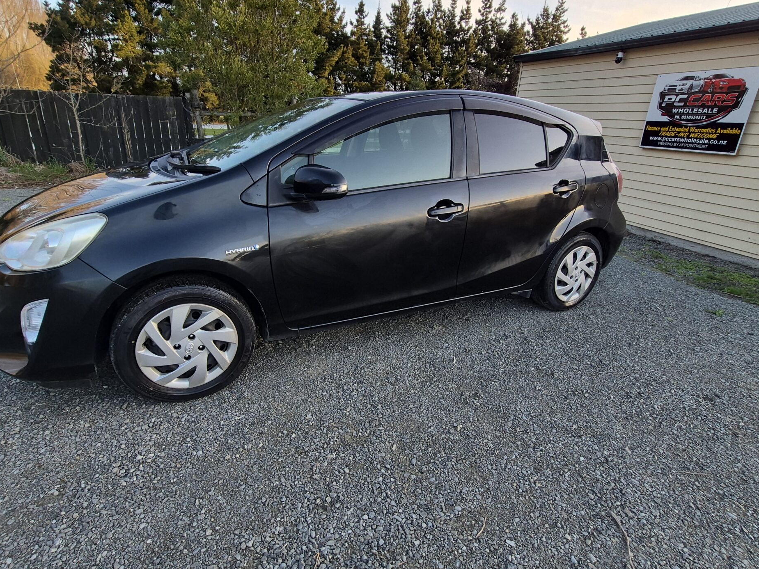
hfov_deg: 87.6
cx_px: 356
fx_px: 395
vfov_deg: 71.6
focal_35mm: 18
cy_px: 277
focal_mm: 1.74
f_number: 2.2
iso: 40
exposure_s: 1/136
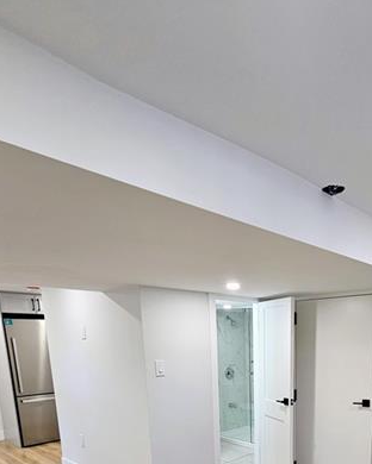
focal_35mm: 25
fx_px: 344
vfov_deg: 58.4
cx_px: 280
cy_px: 416
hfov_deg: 54.1
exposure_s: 1/60
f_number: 2.2
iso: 125
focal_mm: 2.2
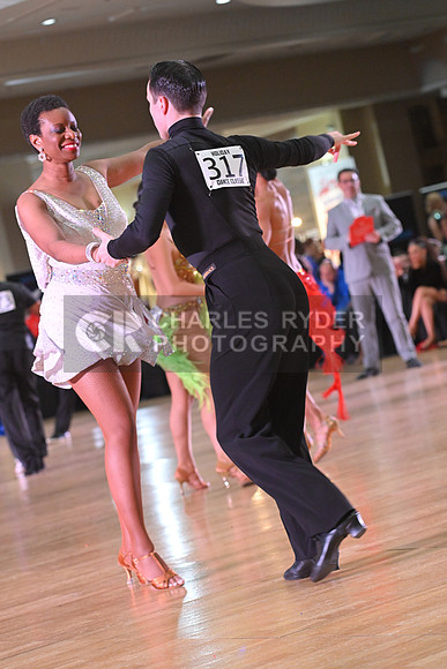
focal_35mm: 120
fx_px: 2233
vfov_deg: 17.1
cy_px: 334
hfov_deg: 11.4
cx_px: 224
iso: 4000
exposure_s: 1/320
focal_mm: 120
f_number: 5
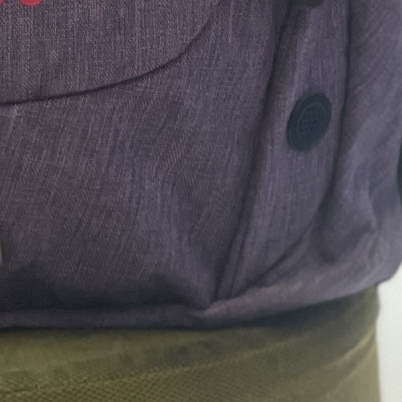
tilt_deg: -2.3
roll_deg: +2.4
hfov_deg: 6.9
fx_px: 3311
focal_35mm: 252
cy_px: -389
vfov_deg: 6.7
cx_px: -67
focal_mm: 7.5
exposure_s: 1/121
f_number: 2.2
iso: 200
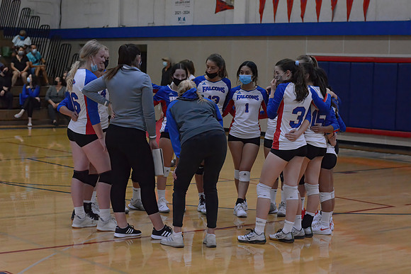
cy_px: 137
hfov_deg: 27.0
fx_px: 856
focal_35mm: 75
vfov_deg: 18.2
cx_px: 206
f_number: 3.5
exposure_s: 1/800
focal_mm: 50
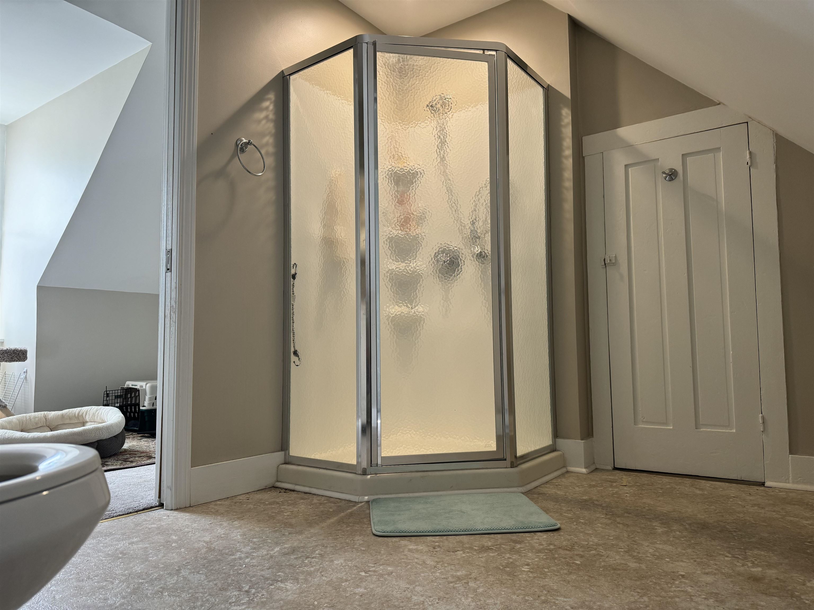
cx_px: 407
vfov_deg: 56.8
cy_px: 305
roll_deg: -0.1
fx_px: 564
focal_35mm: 24
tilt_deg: +3.5
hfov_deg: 71.6
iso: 125
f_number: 1.78
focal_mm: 6.76
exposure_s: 1/60
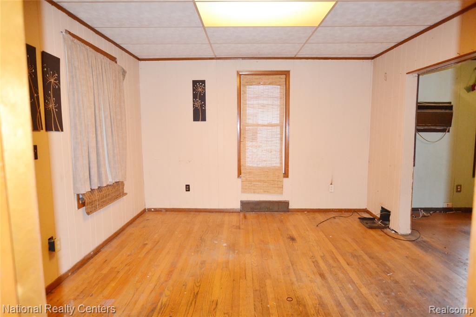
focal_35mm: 21
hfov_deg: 81.2
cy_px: 158
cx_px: 238
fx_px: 278
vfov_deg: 59.5
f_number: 3.5
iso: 3200
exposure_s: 1/60
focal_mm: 14
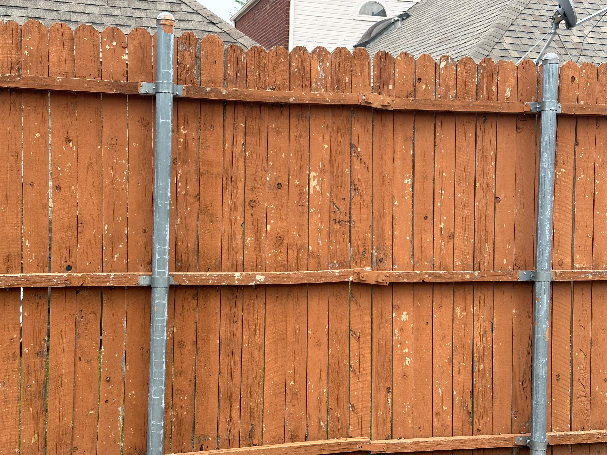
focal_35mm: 48
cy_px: 228
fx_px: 842
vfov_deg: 30.3
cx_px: 304
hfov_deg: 39.7
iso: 64
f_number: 1.78
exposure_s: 1/552
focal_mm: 6.86
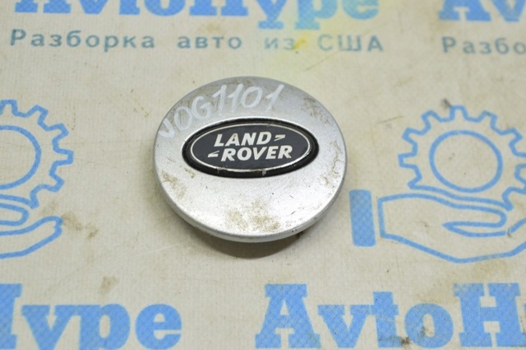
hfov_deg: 28.1
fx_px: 1051
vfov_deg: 18.9
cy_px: 175
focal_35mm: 72
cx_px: 263
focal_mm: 48
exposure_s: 1/20
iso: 400
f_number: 5.6
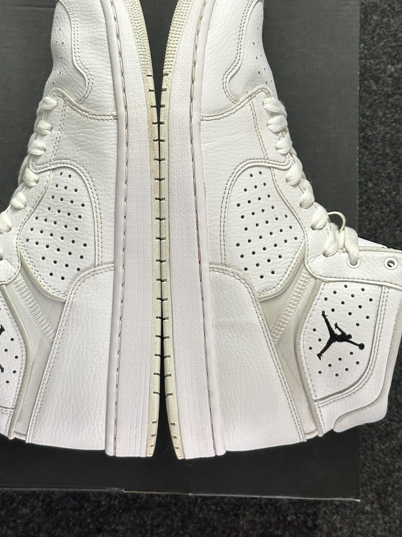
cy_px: 222
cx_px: 167
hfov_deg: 20.1
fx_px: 1130
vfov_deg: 26.6
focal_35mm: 73
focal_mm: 6.86
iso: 160
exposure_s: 1/50
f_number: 1.78
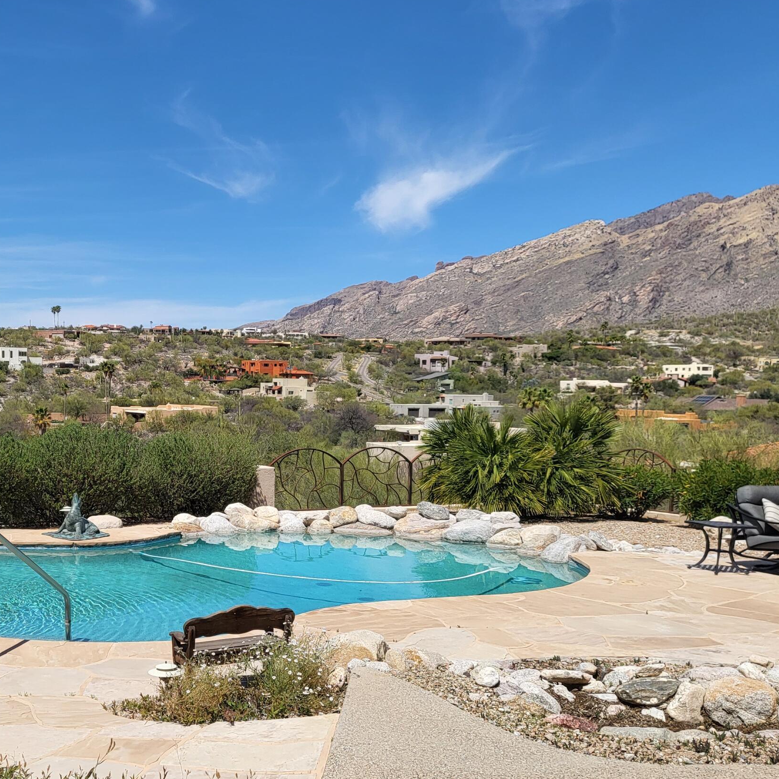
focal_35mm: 42
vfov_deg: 39.9
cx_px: 159
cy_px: 467
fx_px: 1069
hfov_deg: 38.6
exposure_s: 1/4743
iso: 50
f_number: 1.8
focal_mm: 4.25
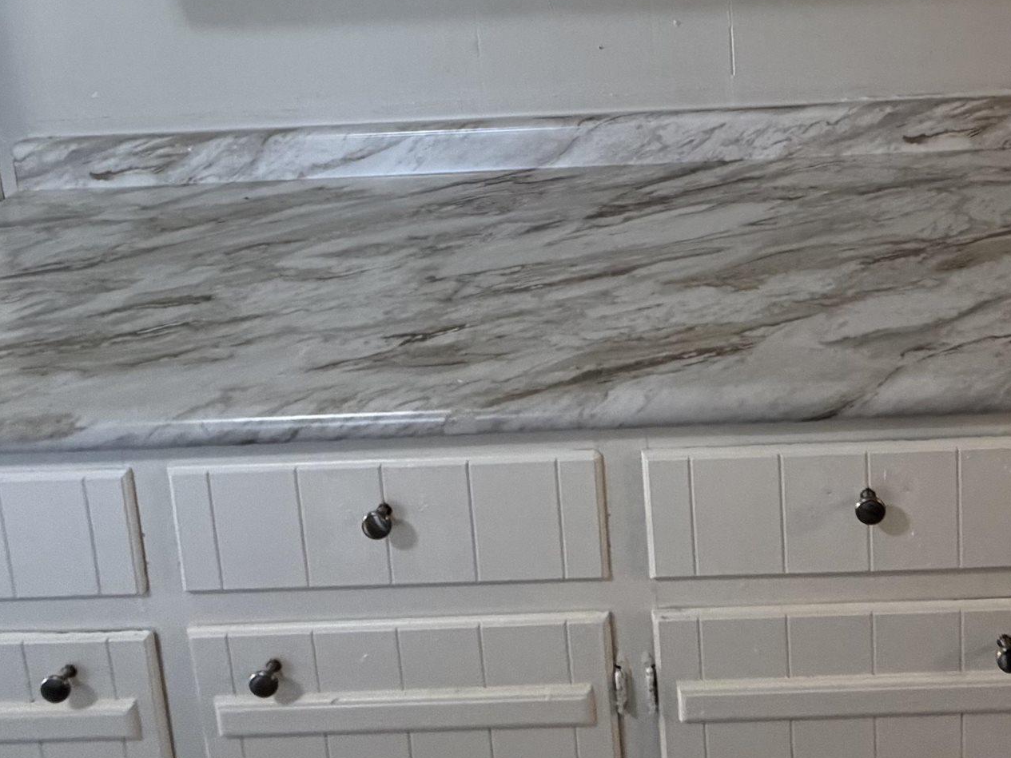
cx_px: 714
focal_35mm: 34
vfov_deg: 36.0
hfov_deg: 52.4
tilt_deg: -7.5
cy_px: -63
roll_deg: +3.3
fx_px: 993
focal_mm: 2.22
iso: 250
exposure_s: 1/60
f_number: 2.2
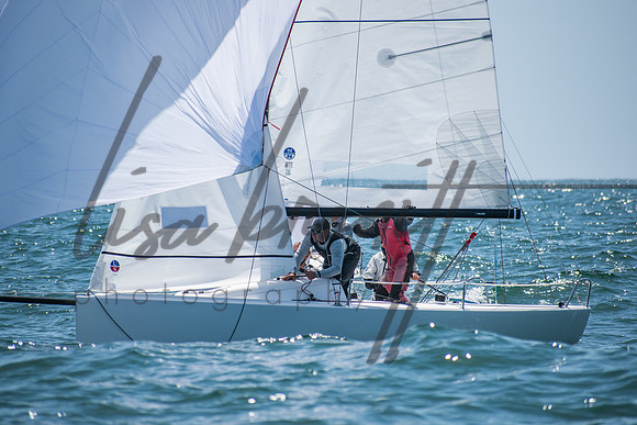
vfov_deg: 3.7
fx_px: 6512
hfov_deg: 5.6
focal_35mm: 368
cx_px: 318
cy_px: 212
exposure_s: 1/1250
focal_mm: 240
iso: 200
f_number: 6.3
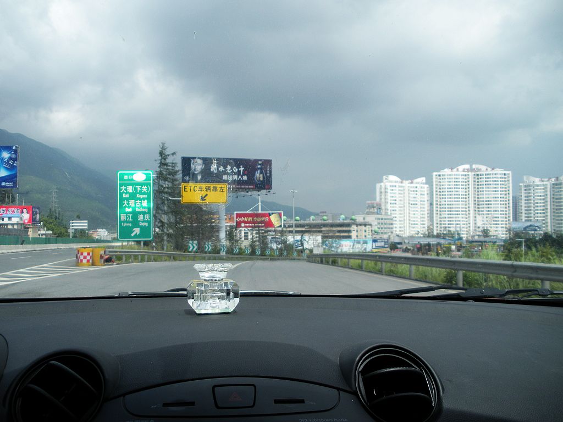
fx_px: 586
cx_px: 282
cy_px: 211
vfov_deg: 39.7
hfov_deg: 51.4
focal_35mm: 36
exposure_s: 1/496
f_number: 3.5
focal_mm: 6.3
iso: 64
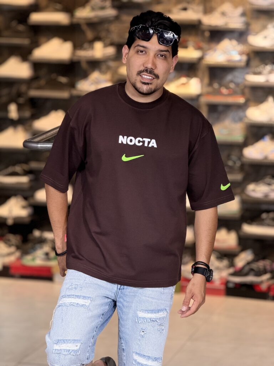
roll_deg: -1.8
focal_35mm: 120
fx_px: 1266
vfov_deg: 16.4
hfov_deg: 12.3
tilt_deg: -6.6
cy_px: 183
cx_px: 137
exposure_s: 1/100
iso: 200
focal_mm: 15.66
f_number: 2.8
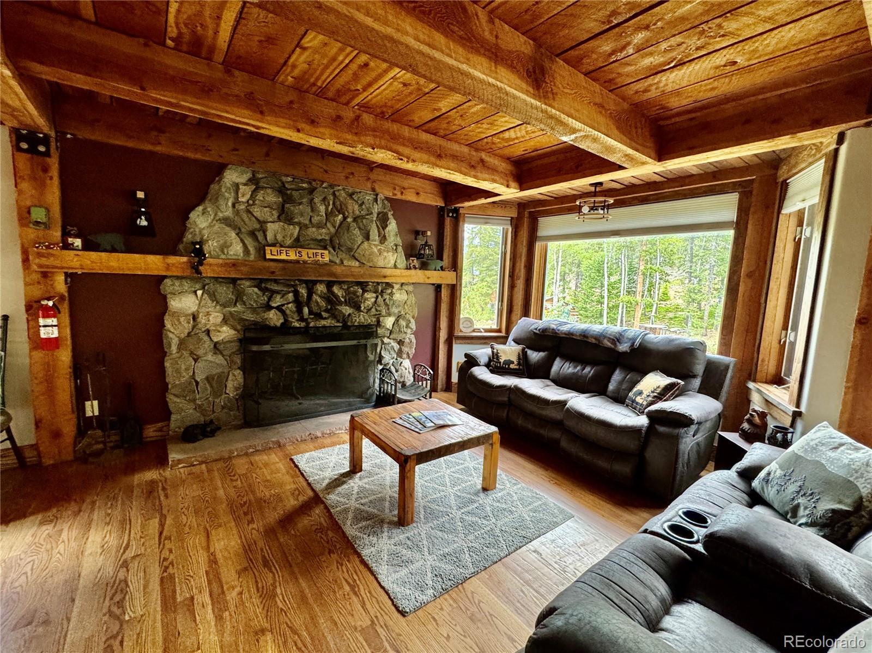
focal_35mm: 14
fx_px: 353
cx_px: 436
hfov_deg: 102.1
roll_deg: +1.1
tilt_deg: -6.7
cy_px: 326
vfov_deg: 85.6
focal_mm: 2.22
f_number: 2.2
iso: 400
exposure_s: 1/60
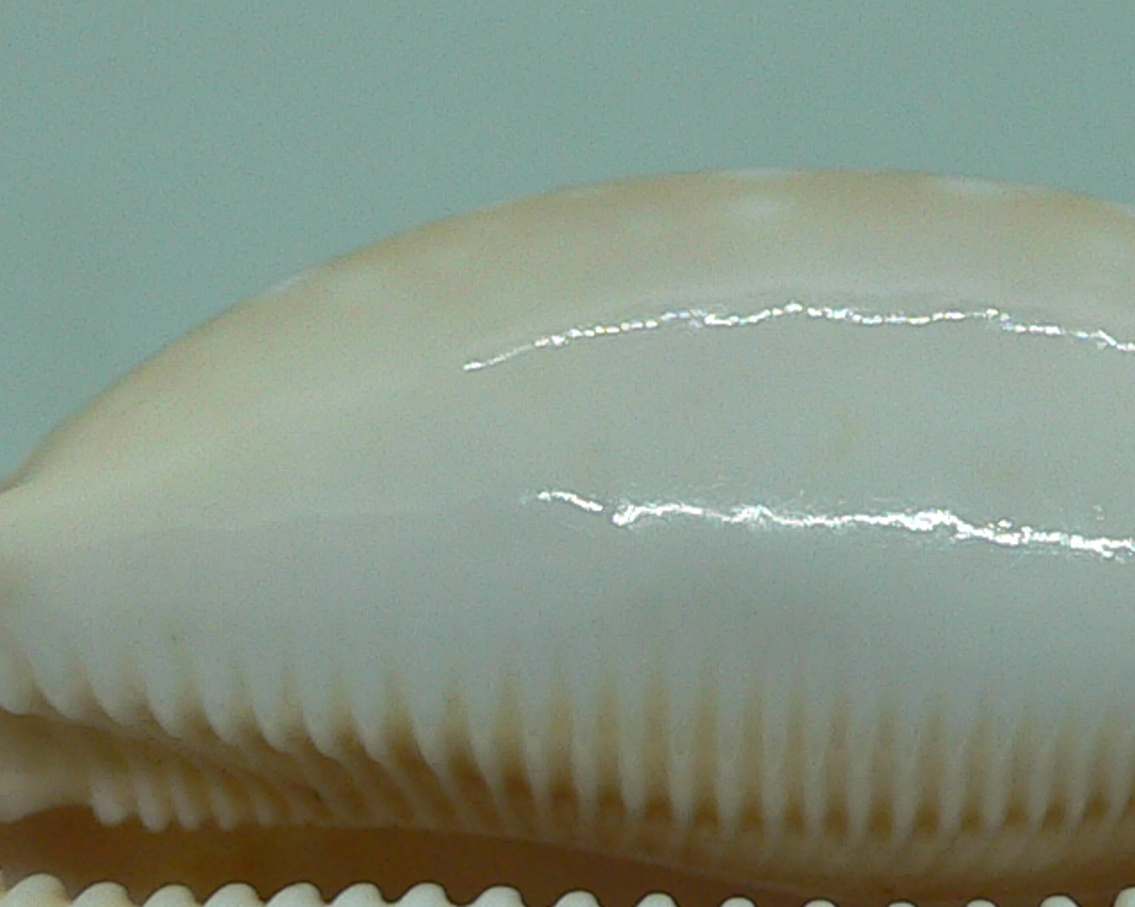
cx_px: 772
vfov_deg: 14.0
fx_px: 3627
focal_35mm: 108
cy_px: 962
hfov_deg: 17.7
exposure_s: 1/80
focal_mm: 4.6
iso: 80
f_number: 2.8
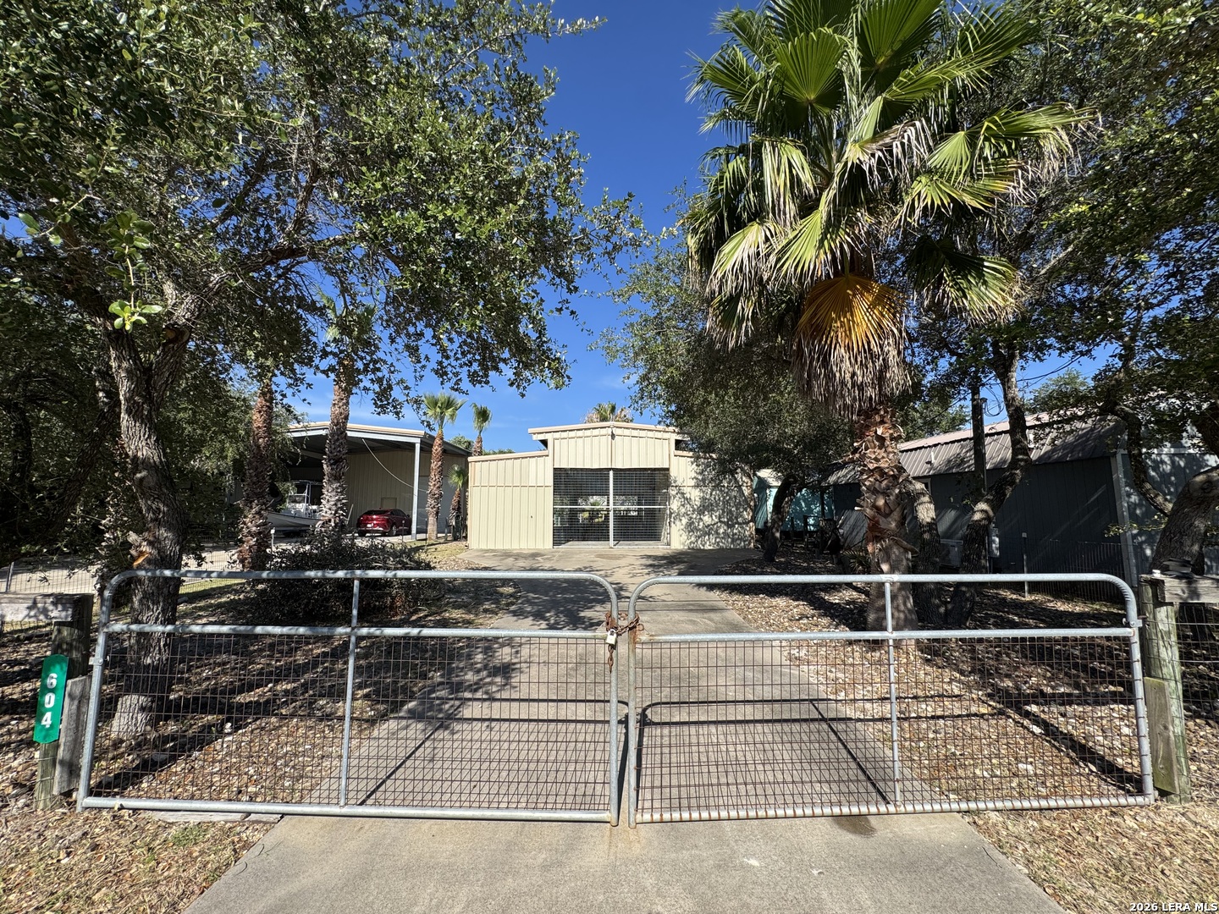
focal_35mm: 14
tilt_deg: +5.4
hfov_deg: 102.1
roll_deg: -0.4
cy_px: 457
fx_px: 493
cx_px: 610
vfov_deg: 85.7
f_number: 2.2
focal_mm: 2.22
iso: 50
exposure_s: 1/1880
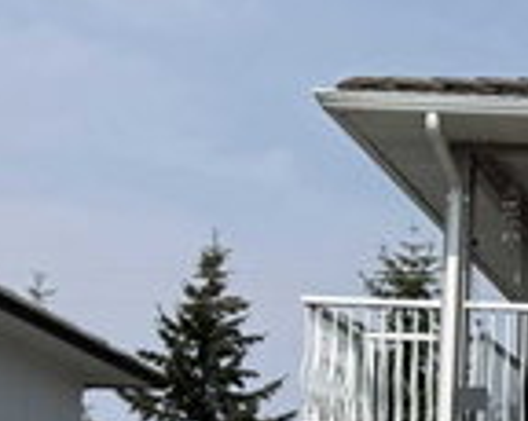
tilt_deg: +4.9
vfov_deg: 11.3
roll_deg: -0.7
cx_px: 1203
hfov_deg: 12.3
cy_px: 677
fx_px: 2030
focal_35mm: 130
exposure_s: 1/8130
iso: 80
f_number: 1.78
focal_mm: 6.76
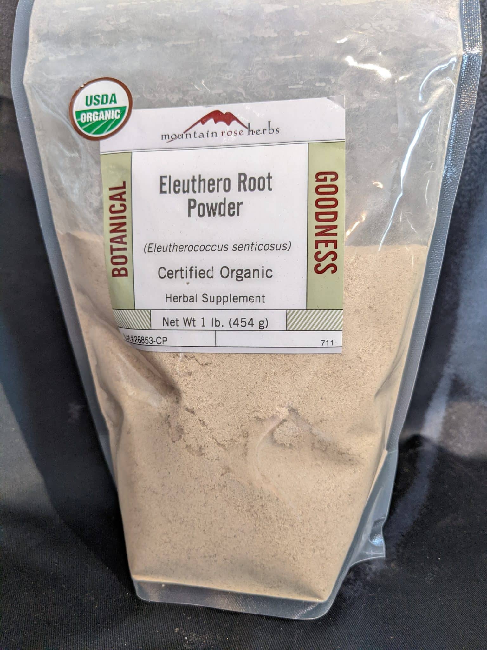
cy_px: 325
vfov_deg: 65.3
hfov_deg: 51.4
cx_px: 244
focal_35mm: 27
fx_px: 506
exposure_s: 1/24
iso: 103
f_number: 1.8
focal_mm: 4.44
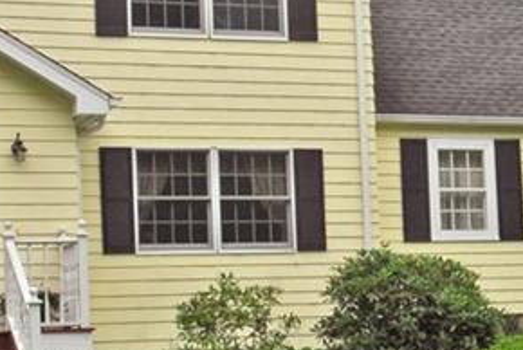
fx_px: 1847
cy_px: 200
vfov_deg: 10.8
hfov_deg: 15.9
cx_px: 501
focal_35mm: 127
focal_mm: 24
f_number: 13
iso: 250
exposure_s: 1/160
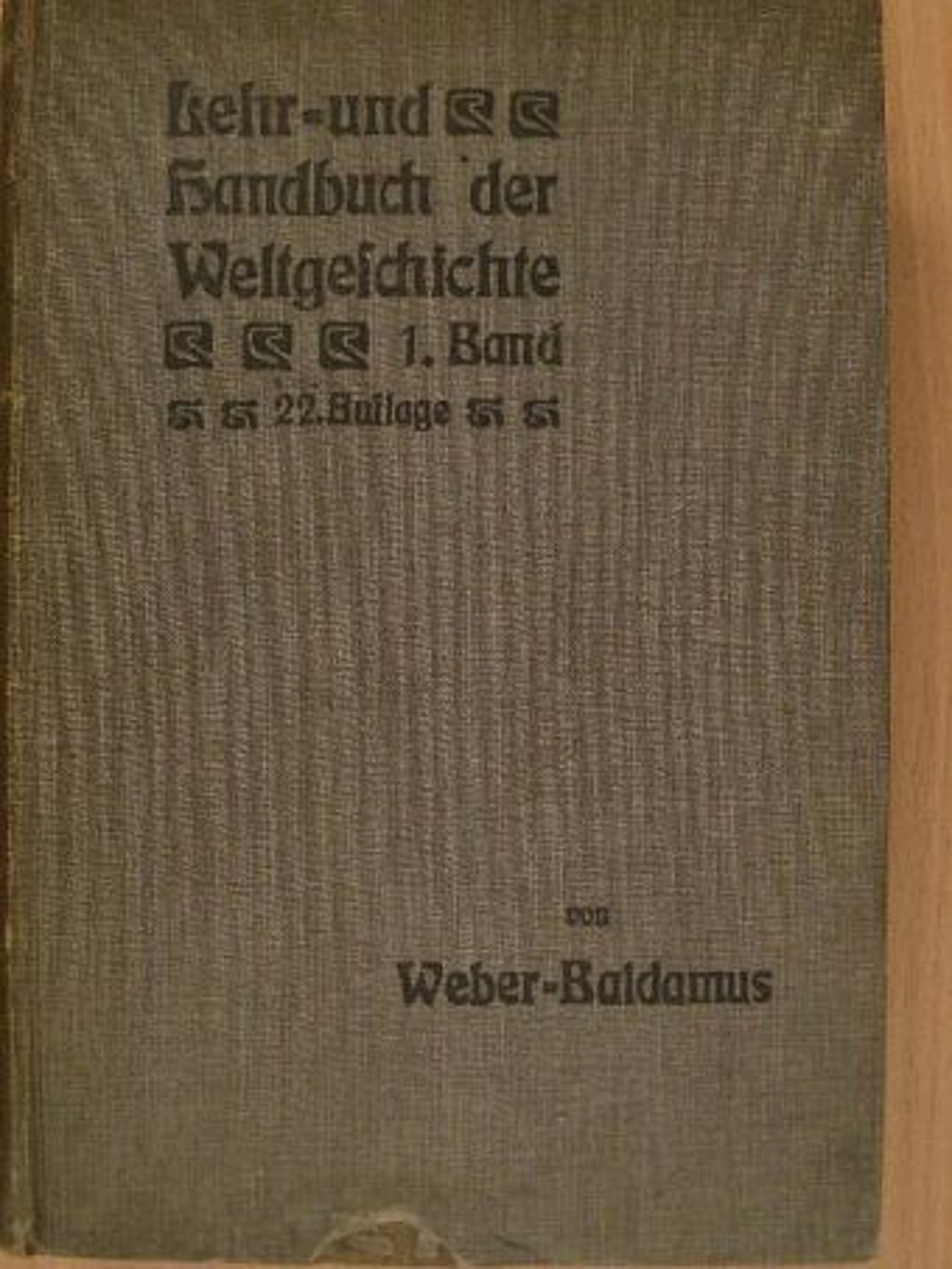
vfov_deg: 36.2
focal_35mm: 53
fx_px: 1943
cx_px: 476
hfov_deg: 27.5
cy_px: 634
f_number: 3.5
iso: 200
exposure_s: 1/11.6
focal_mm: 8.8
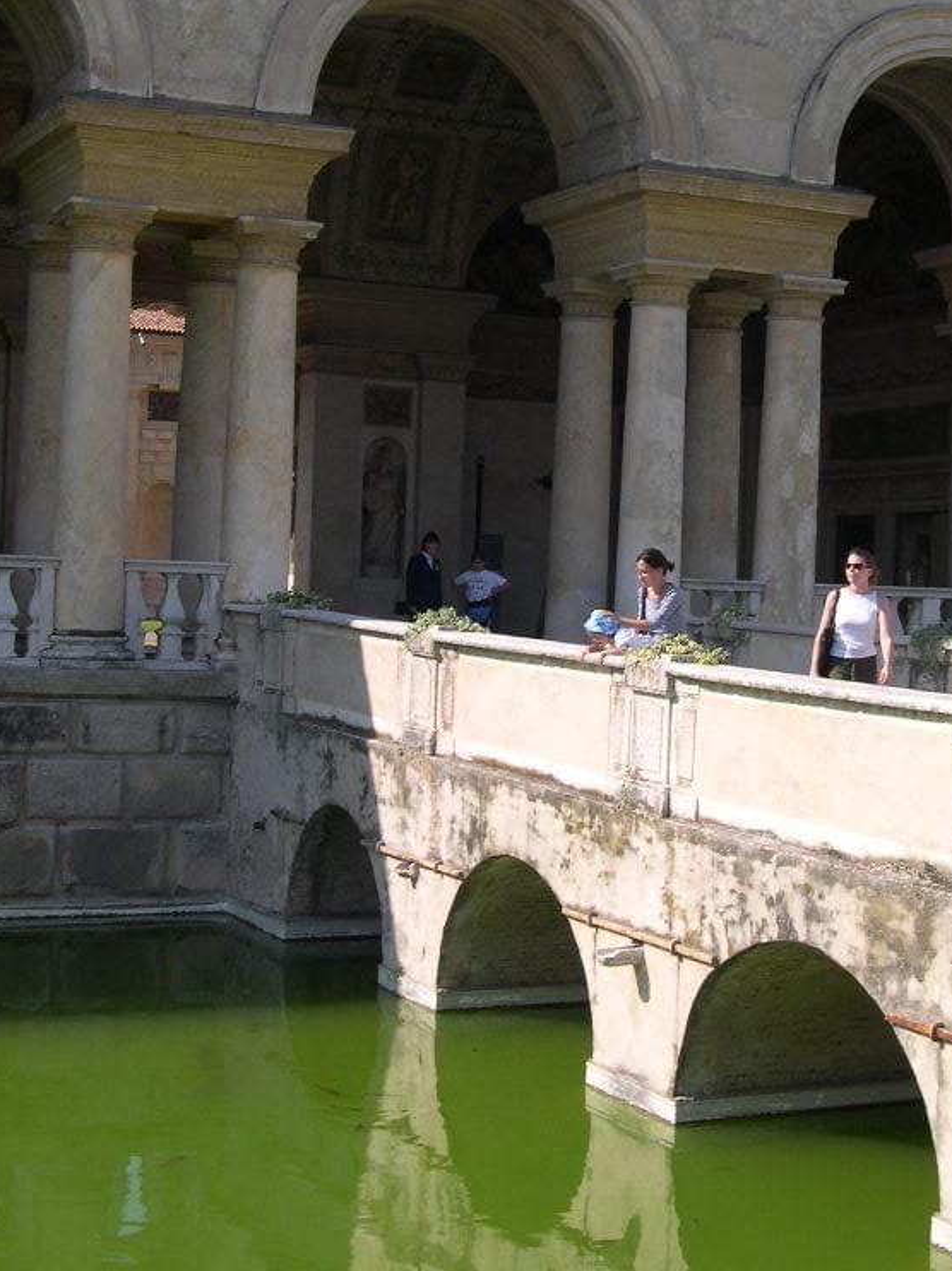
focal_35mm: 58
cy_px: 490
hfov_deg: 25.1
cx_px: 594
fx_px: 2128
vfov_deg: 33.1
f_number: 8
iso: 100
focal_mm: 9
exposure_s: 1/153
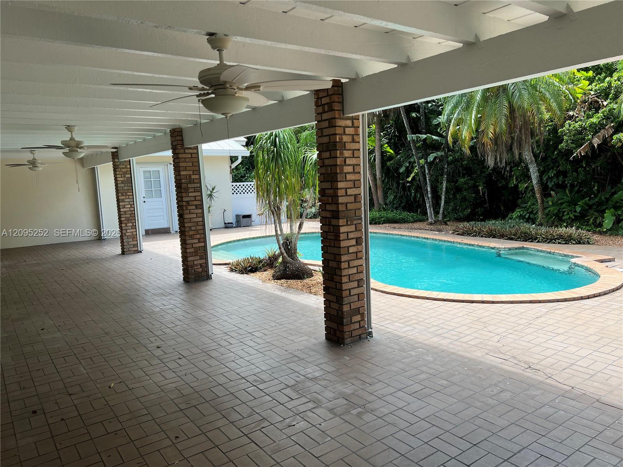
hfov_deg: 67.3
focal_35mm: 26
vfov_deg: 53.1
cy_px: 234
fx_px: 468
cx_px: 312
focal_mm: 5.7
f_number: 1.5
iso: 50
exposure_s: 1/965
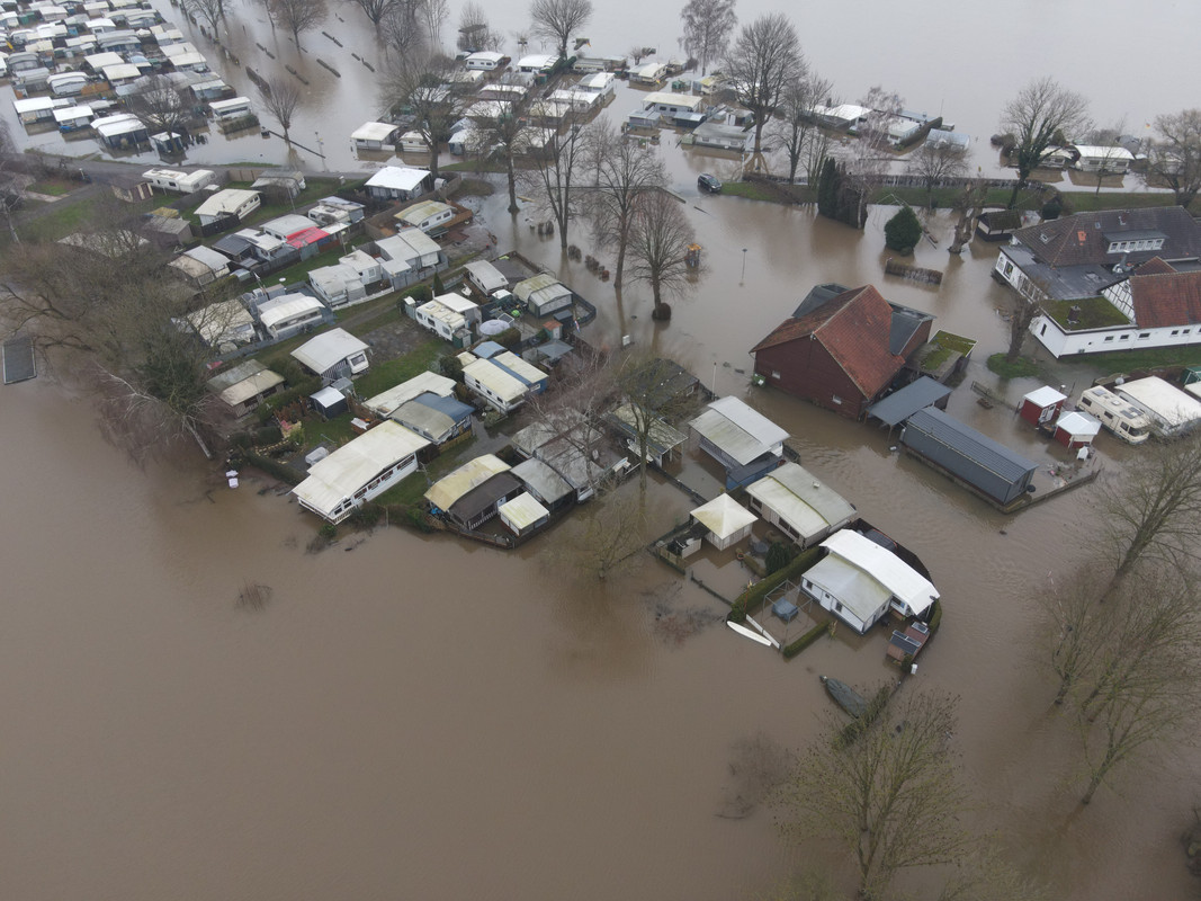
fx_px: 833
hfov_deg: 71.6
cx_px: 600
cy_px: 450
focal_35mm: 24
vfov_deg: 56.8
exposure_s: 1/50
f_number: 2.8
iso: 100
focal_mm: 4.5
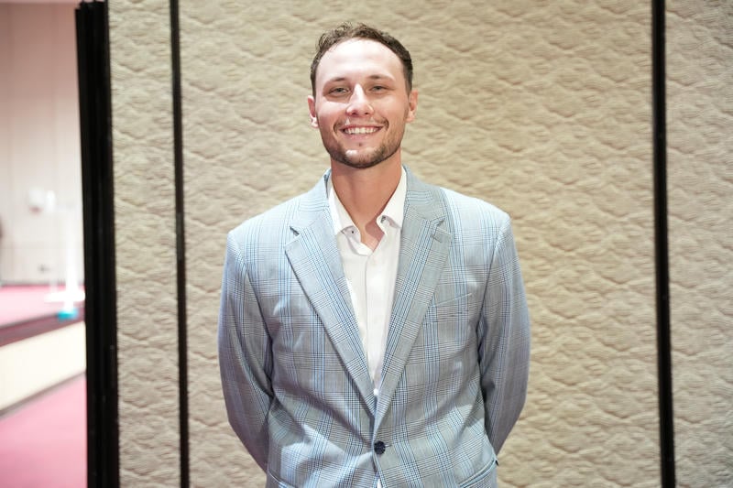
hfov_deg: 42.3
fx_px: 947
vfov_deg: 28.9
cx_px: 366
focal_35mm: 46
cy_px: 244
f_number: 2.8
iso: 5000
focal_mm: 46.5
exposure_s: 1/50
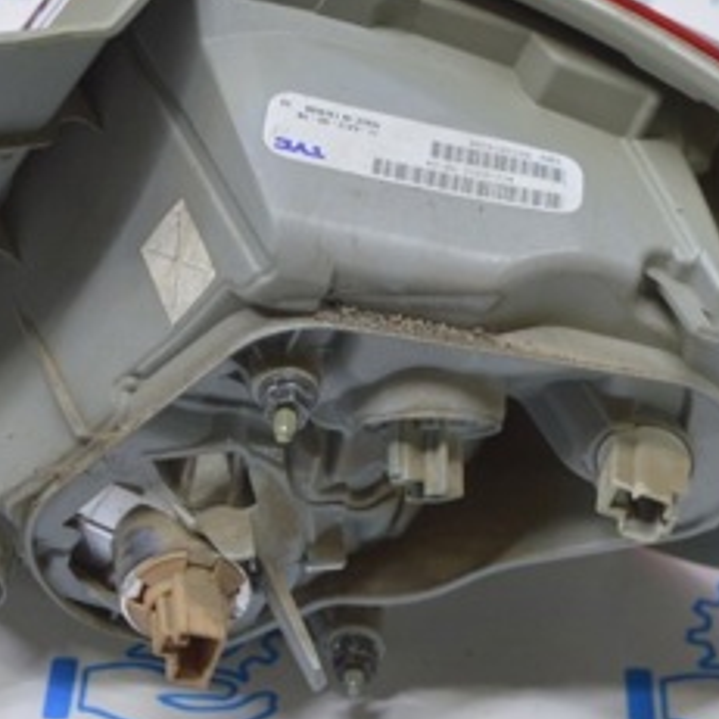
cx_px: 286
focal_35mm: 95
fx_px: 2237
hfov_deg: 18.2
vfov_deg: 18.2
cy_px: 223
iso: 400
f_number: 5.6
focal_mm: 27
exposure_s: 1/20
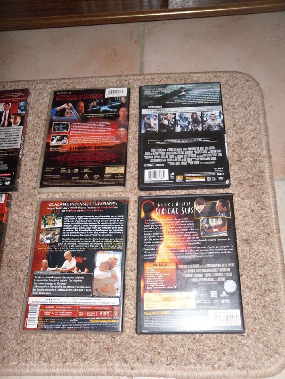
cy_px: 190
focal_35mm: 35
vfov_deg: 52.6
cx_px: 142
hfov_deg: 40.7
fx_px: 384
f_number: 3.5
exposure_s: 1/45
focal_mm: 6.3
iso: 80
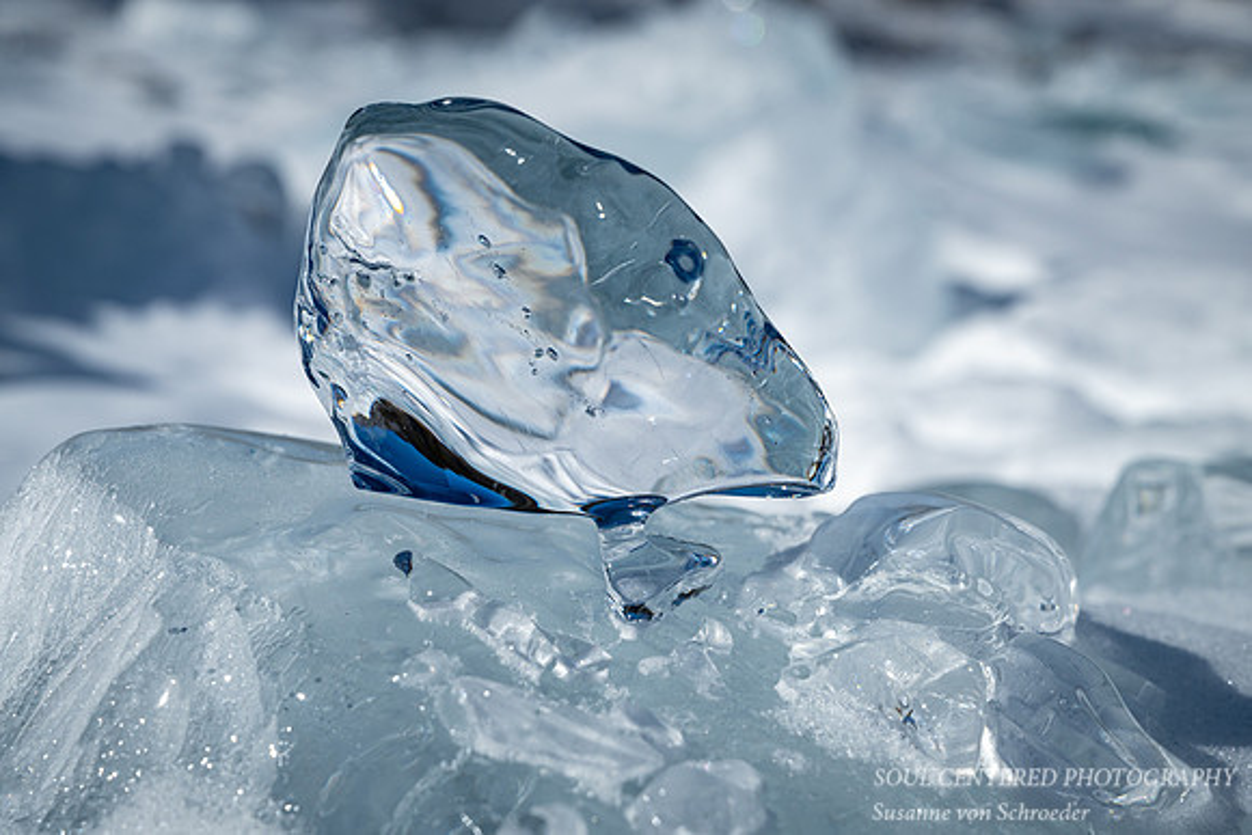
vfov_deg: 17.0
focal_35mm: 81
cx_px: 683
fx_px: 2803
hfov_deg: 25.2
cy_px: 383
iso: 200
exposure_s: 1/1250
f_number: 7.1
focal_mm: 70
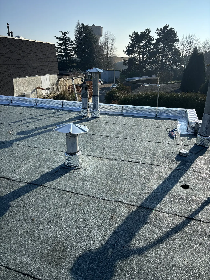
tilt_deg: -19.9
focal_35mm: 26
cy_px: 140
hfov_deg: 53.1
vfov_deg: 67.3
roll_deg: -1.2
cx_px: 105
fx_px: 210
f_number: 1.6
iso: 50
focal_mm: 5.96
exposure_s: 1/2710
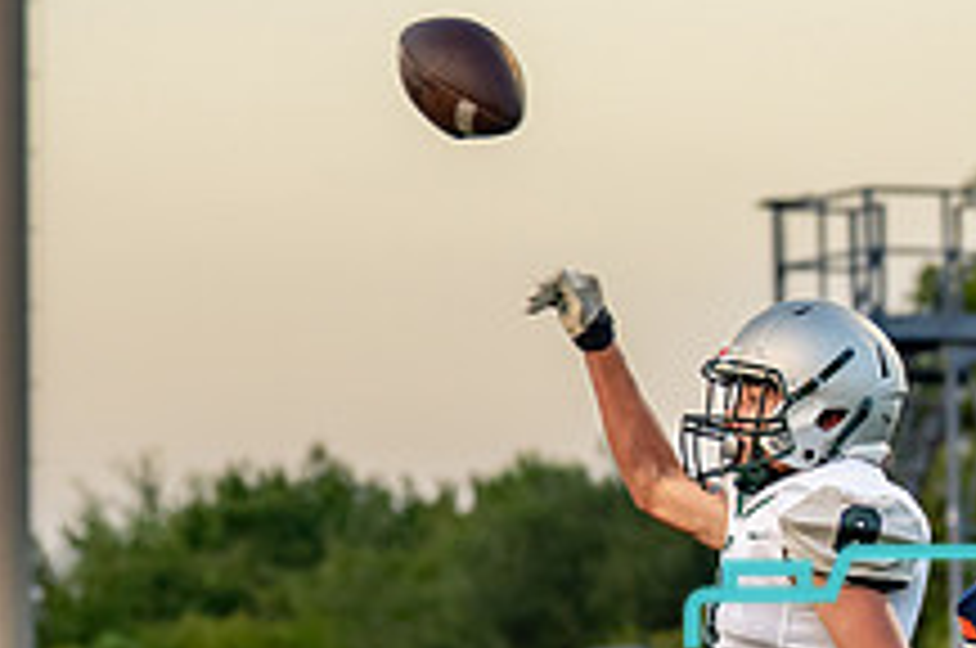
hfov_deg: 6.9
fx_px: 8040
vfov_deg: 4.6
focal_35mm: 297
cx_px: 632
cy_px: 692
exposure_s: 1/1000
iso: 1000
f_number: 2.8
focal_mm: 82
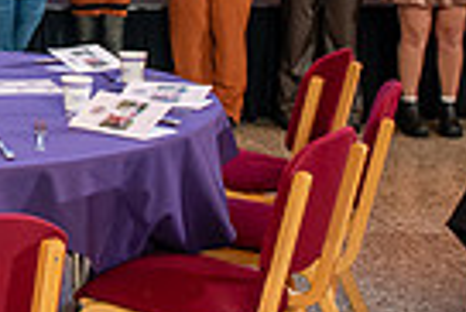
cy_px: -74
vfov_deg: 12.1
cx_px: -168
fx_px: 1438
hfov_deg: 17.1
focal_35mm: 111
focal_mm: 26
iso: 1600
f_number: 4.5
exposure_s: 1/200
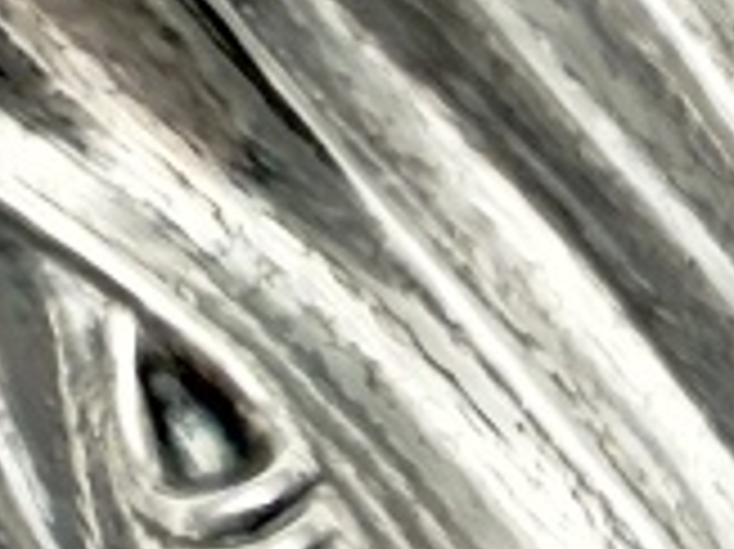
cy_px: 590
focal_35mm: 177
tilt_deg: -52.6
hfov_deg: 11.1
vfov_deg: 8.3
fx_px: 3750
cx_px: 603
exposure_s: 1/100
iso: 125
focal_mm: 2.22
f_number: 2.2
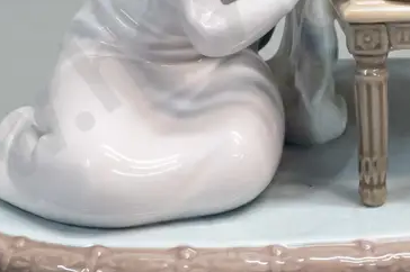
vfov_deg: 10.9
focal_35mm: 123
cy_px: -67
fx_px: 1400
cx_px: 301
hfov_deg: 16.6
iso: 3200
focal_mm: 21
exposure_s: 1/160
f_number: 5.6
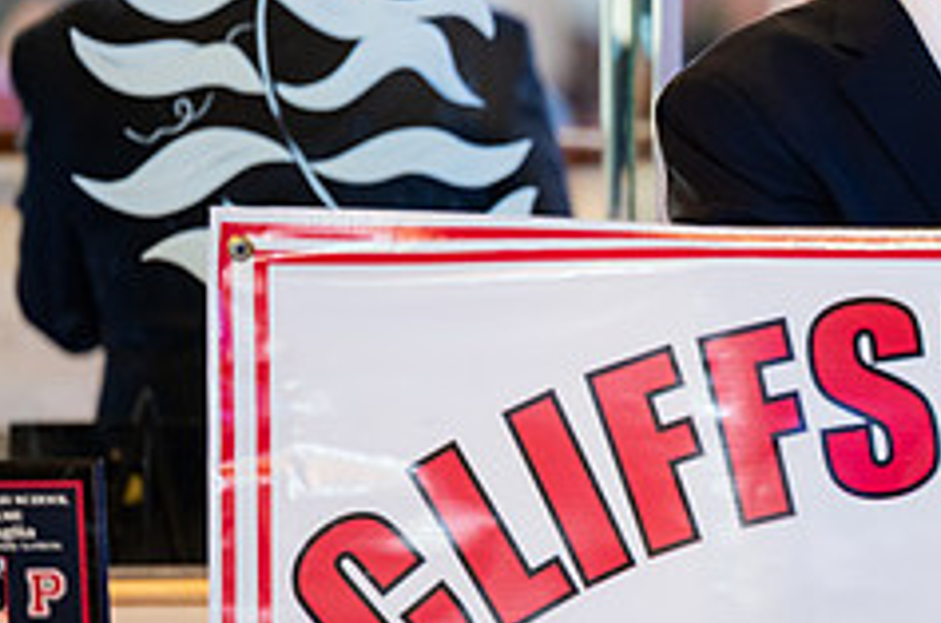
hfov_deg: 4.0
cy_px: 190
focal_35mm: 517
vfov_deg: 2.6
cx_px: 984
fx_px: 13486
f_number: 3.2
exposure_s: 1/125
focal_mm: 200
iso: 1600
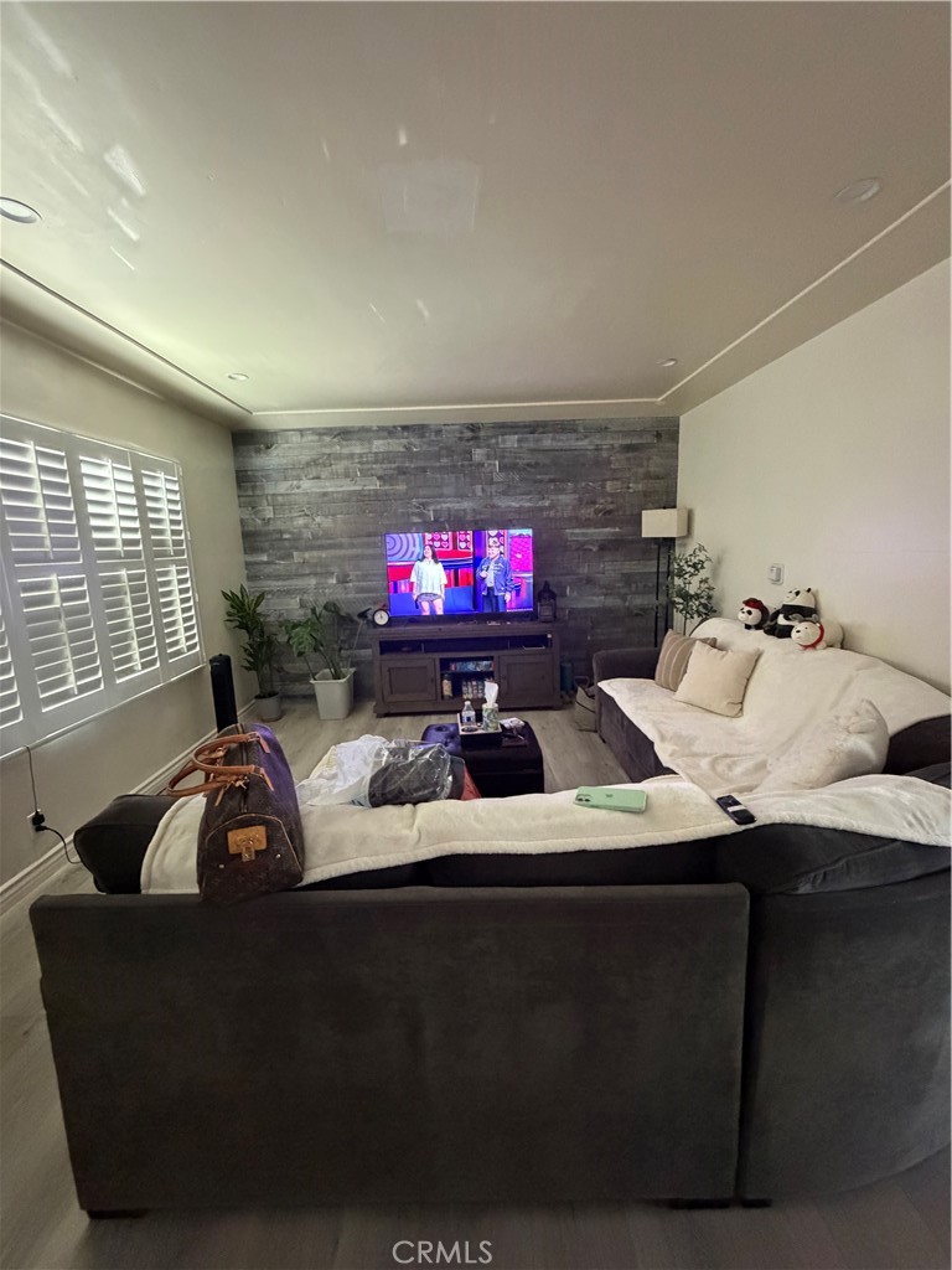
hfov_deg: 85.7
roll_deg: +0.4
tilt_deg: -9.8
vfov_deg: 102.1
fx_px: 513
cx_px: 476
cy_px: 635
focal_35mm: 14
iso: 1250
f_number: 2.2
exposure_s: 1/60
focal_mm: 2.22
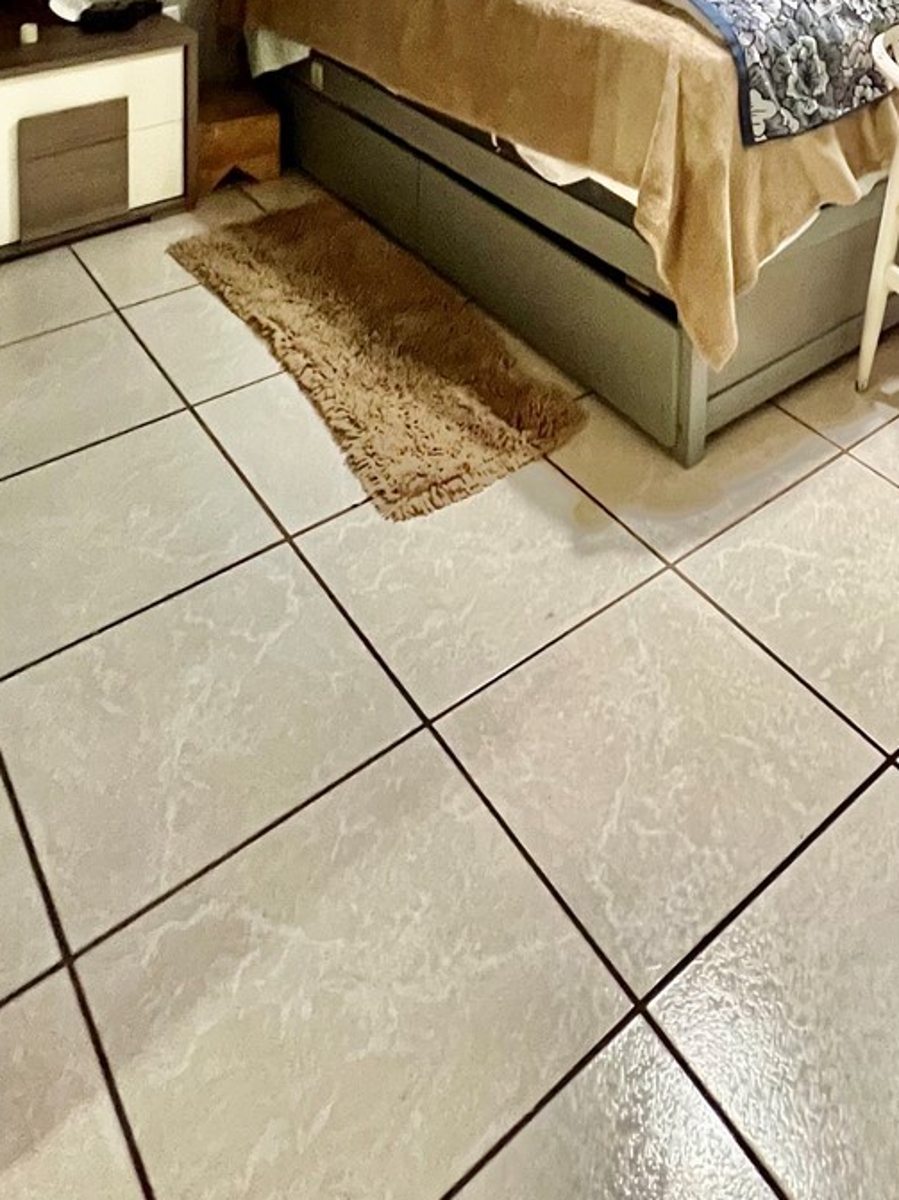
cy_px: -193
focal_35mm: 31
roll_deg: -2.7
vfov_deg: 42.2
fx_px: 1074
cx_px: 679
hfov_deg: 43.9
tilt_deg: -6.0
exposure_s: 1/40
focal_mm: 1.57
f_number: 1.8
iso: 640
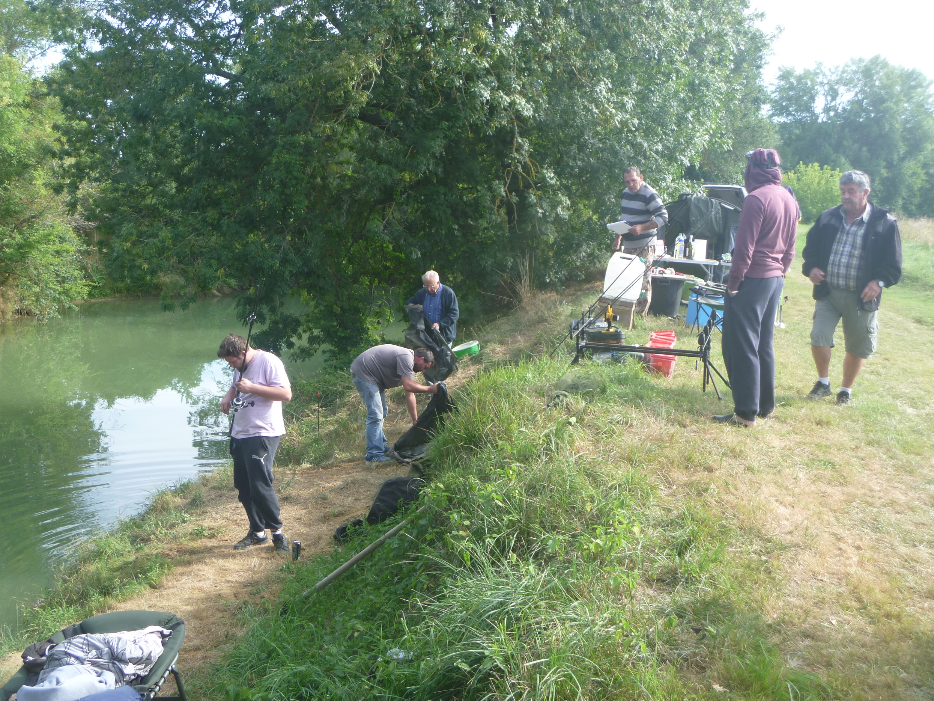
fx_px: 971
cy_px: 357
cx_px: 459
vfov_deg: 39.7
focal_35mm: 36
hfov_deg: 51.3
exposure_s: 1/100
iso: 80
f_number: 3.5
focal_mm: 6.3
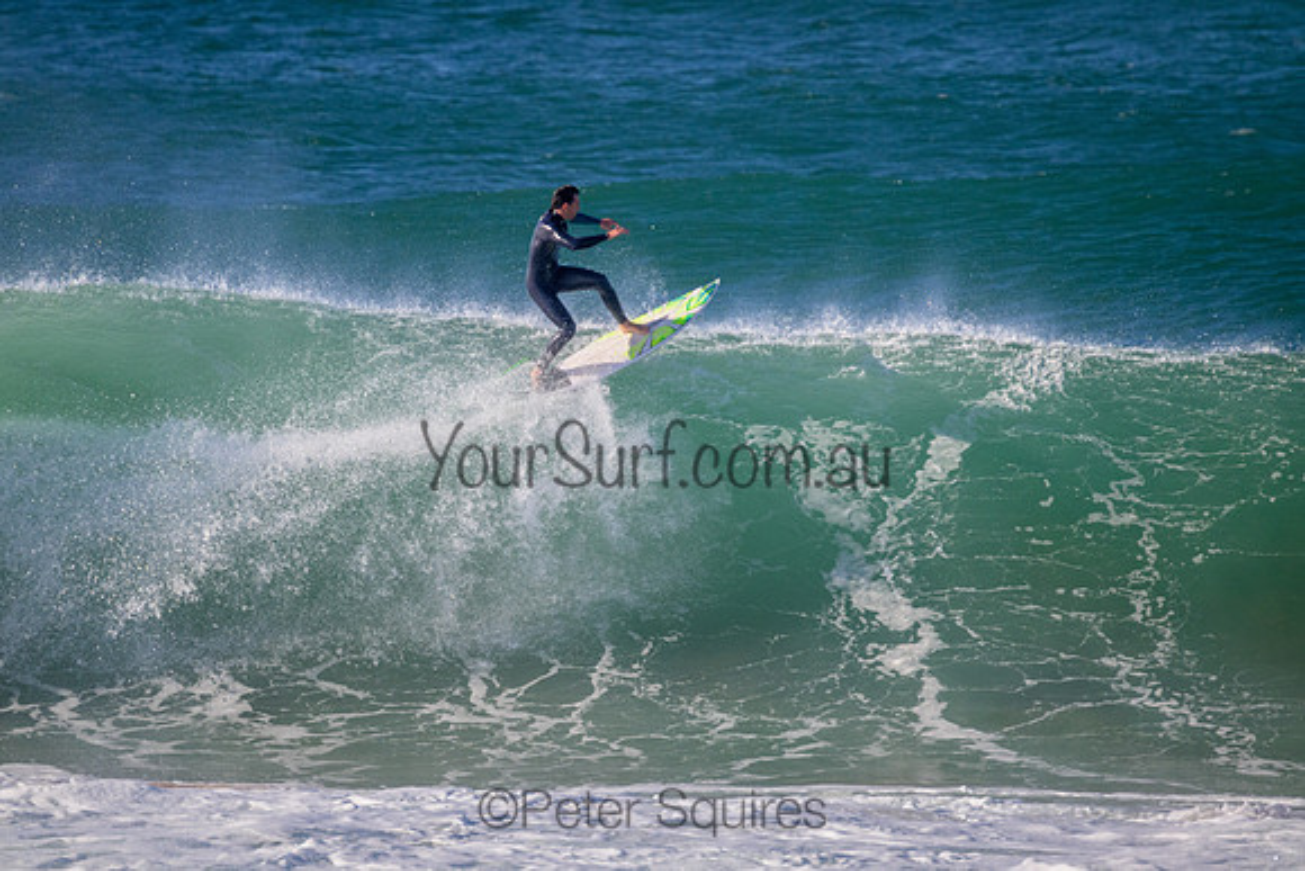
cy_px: 436
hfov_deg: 2.6
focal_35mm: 800
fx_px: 29005
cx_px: 652
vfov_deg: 1.7
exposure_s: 1/2000
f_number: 11
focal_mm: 800
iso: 1800
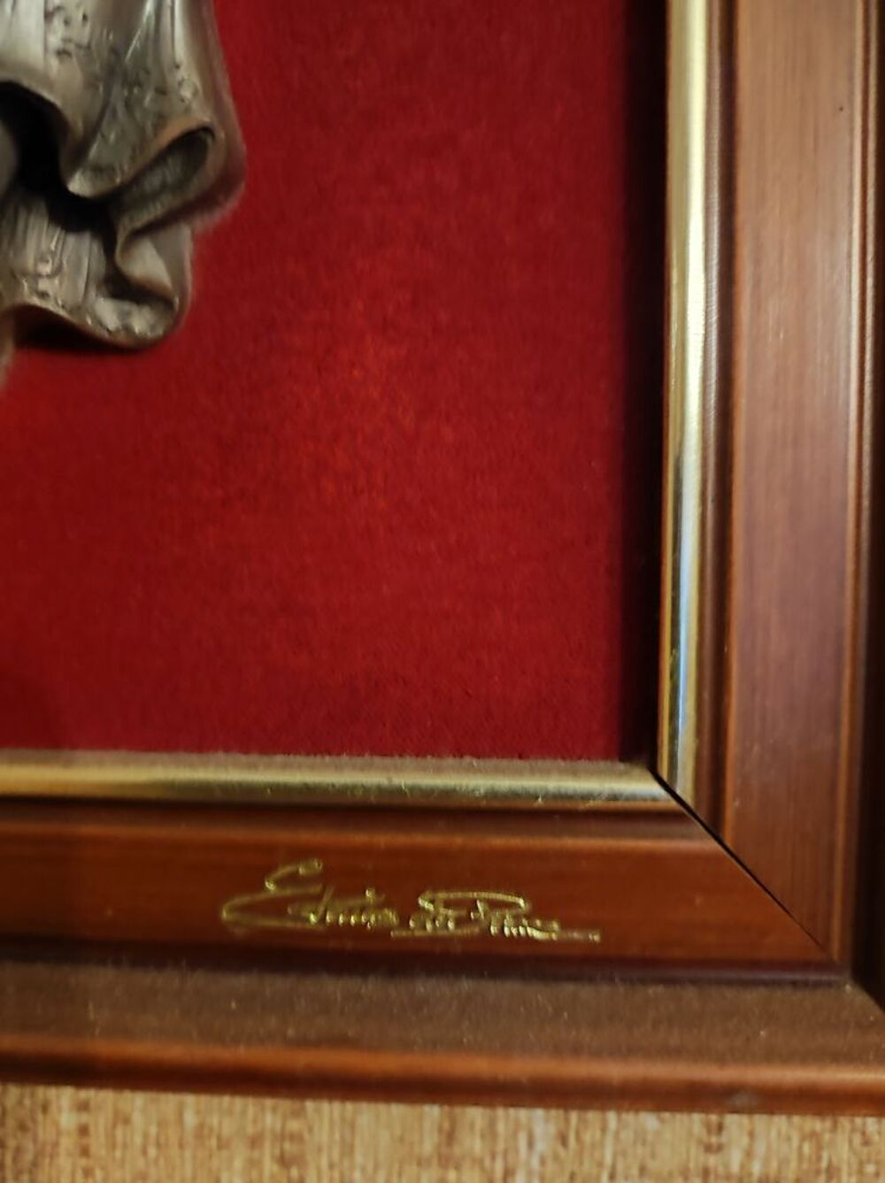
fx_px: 854
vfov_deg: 69.4
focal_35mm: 25
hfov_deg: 54.8
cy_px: 592
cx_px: 442
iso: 2800
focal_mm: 4.7
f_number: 1.79
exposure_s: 1/10
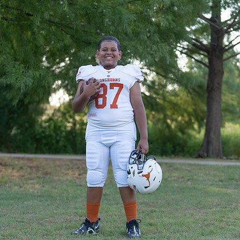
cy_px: 115
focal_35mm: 96
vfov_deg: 18.1
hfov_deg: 18.1
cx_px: 109
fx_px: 753
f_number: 2.8
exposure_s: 1/400
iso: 160
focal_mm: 70
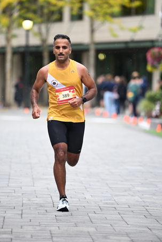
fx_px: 1516
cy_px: 100
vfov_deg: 9.1
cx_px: 72
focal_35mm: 225
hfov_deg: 6.1
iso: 1250
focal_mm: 185
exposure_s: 1/1250
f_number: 2.8
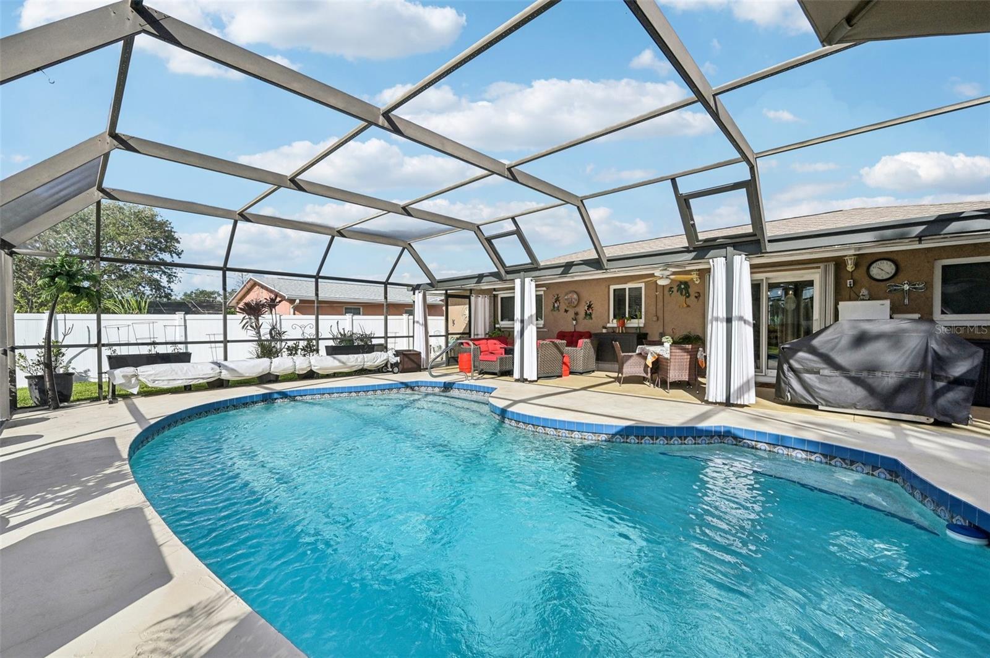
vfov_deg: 81.1
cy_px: 329
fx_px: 385
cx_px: 495
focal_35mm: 14
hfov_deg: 104.3
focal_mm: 14
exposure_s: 1/1250
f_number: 8
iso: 400
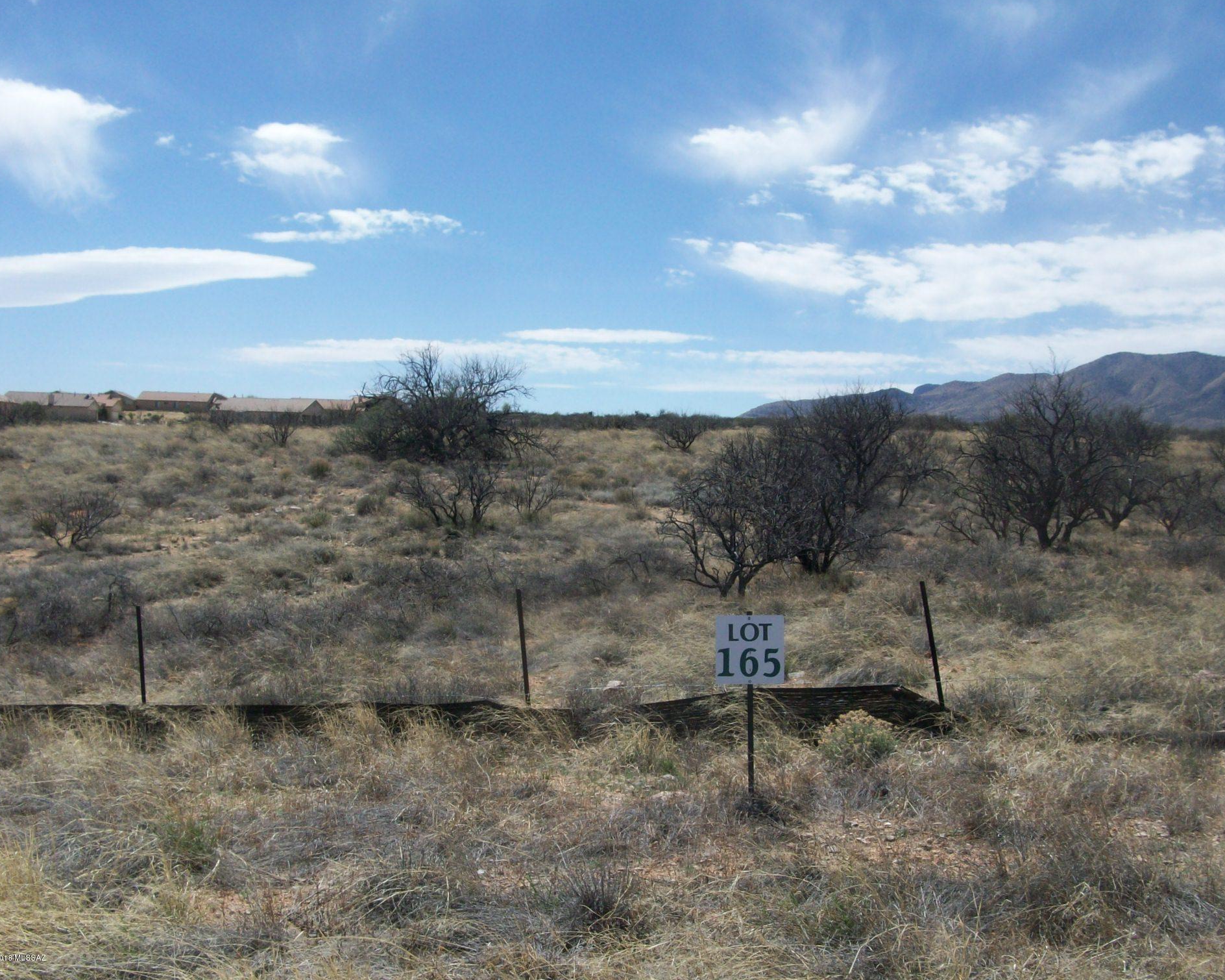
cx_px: 649
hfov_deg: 50.3
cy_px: 492
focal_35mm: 36
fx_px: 1305
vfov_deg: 41.1
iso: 64
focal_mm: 5.7
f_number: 5.5
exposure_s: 1/474
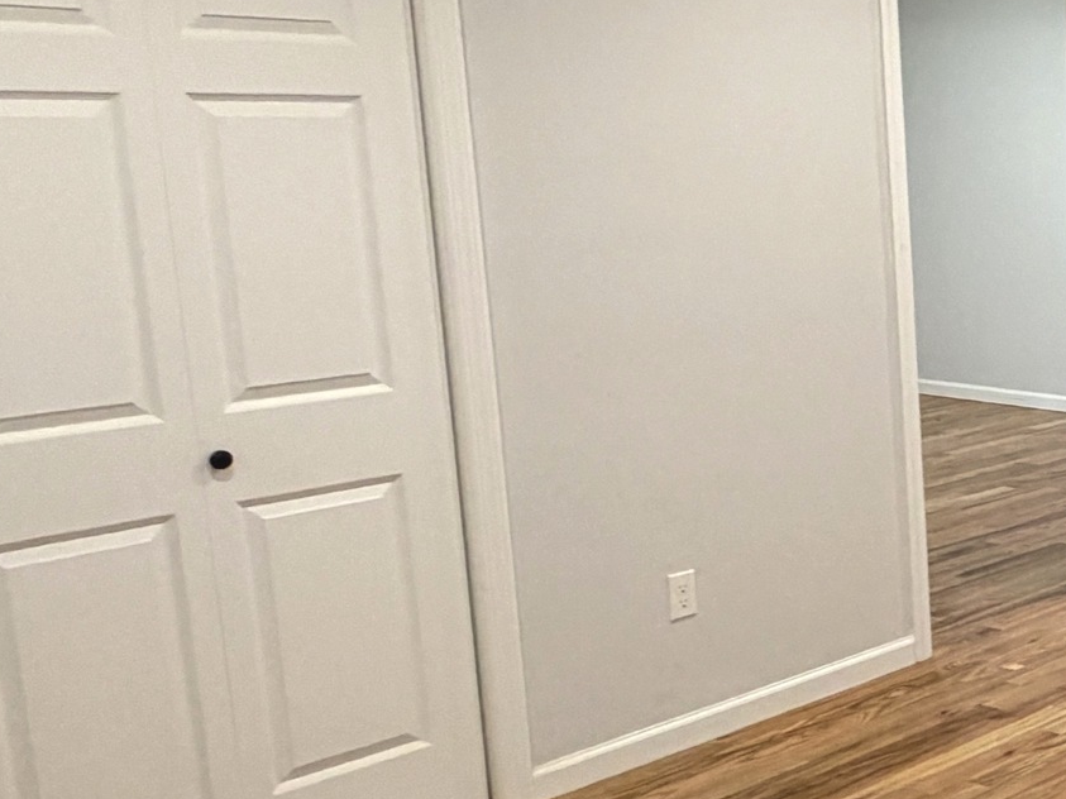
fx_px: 1570
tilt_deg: -9.2
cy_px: 378
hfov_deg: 28.4
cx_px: 1488
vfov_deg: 28.5
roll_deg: -0.5
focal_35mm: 51
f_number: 2.2
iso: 250
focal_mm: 2.22
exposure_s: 1/120
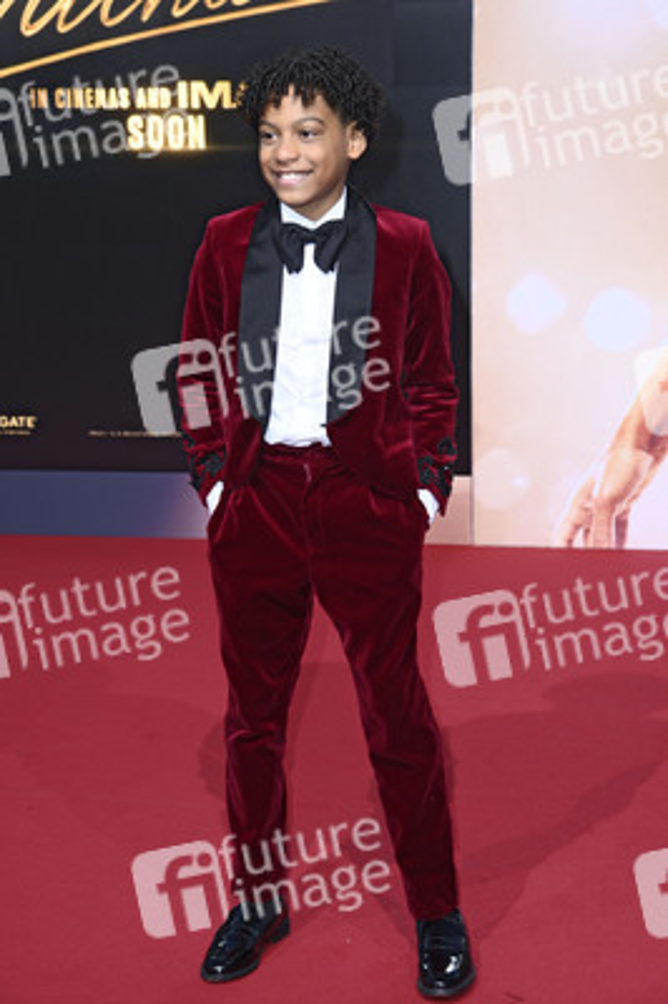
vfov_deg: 28.9
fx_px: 1952
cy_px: 502
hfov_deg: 19.4
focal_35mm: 70
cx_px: 334
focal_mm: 70
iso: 400
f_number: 5.6
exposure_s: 1/250
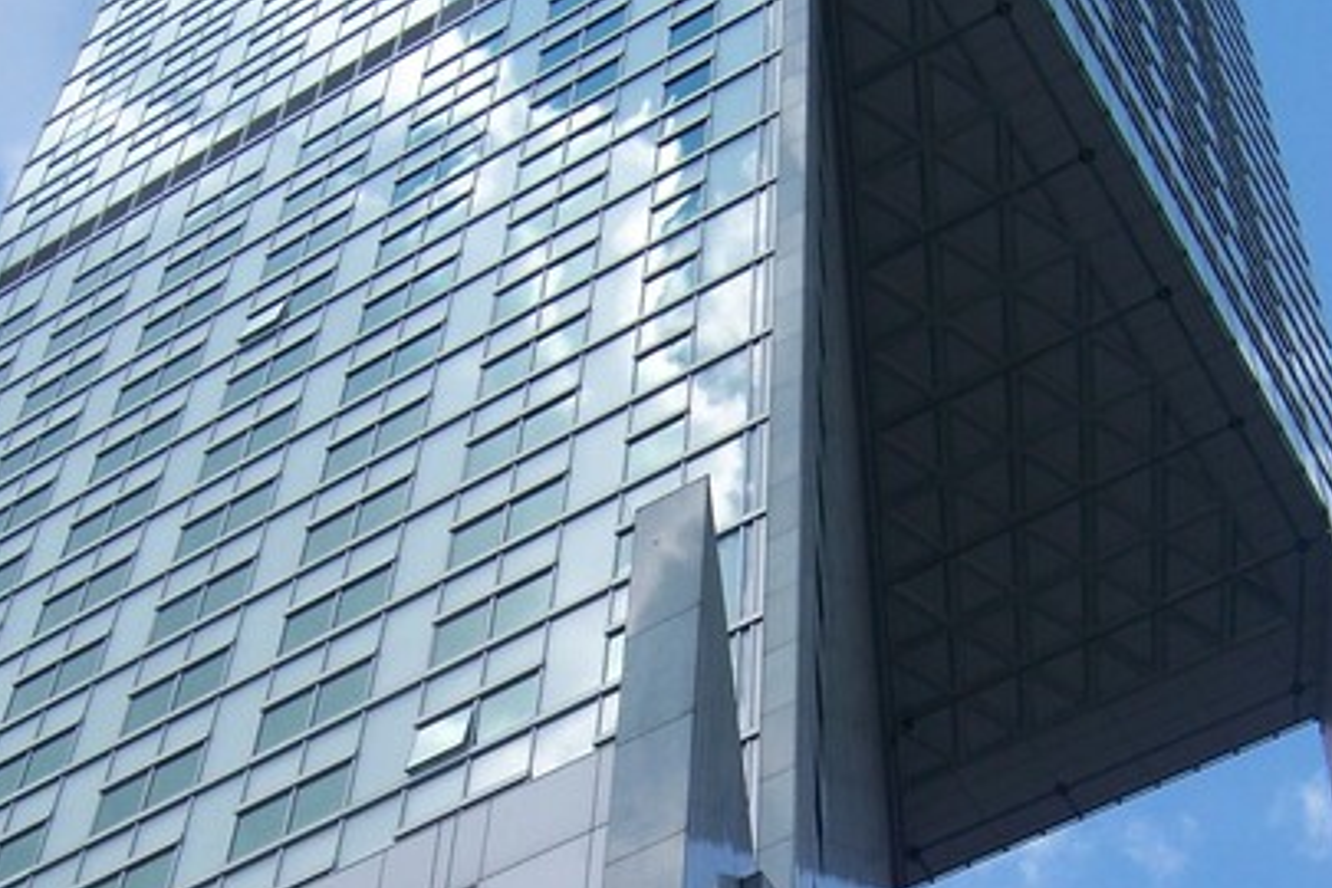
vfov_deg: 17.8
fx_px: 2738
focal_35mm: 74
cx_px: 750
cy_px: 980
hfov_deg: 27.3
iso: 80
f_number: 4.5
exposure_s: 1/400
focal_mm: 6.2
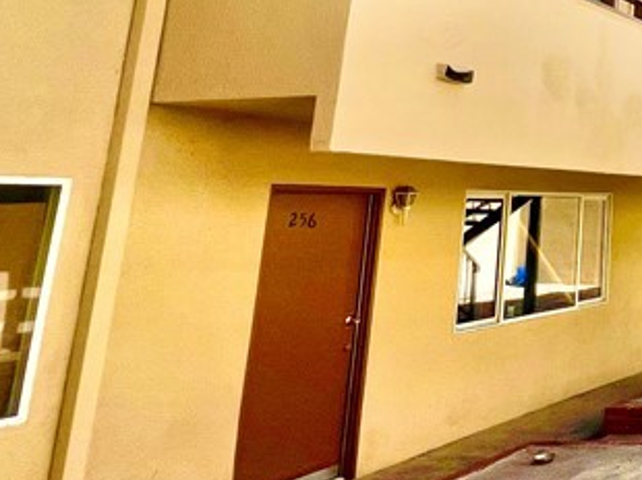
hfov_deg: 28.6
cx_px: 959
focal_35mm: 43
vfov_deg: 31.6
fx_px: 797
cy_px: 29
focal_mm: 1.57
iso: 32
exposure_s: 1/1815
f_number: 1.8
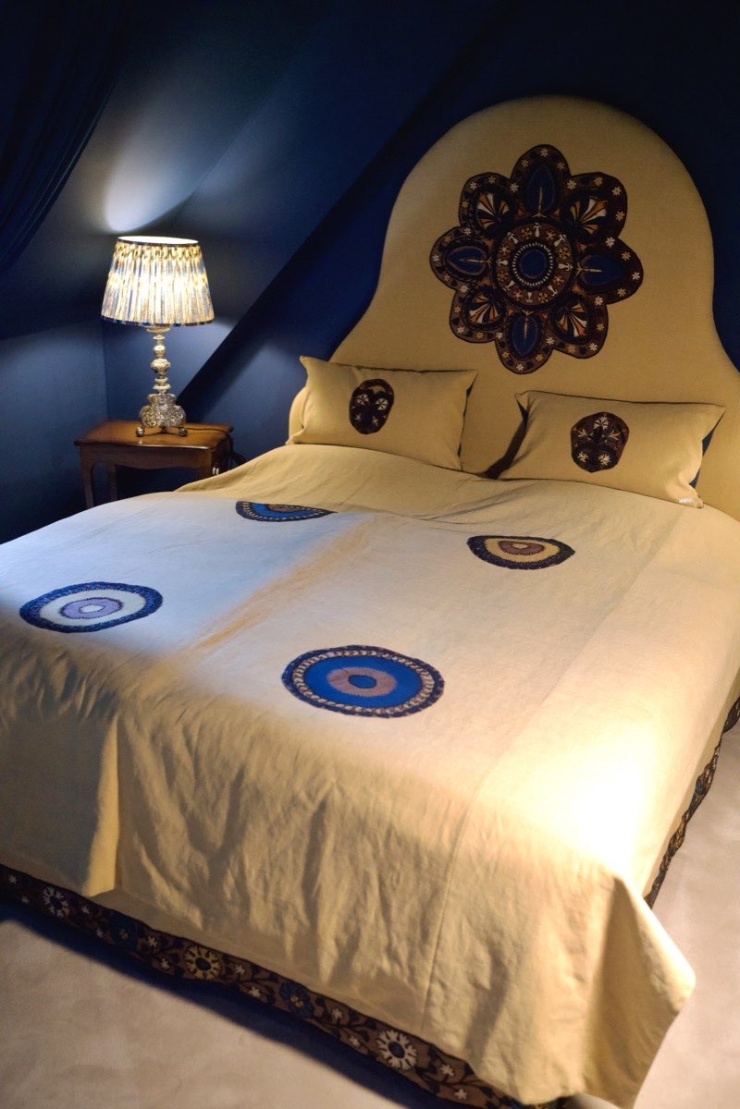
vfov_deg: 54.4
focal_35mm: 35
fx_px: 1079
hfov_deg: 37.9
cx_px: 370
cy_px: 554
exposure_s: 1/400
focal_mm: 35
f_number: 2.8
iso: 5000
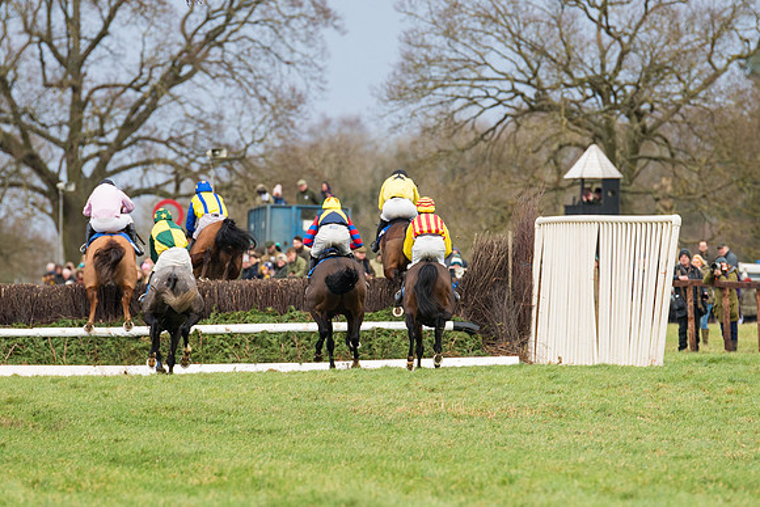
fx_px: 11312
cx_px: 382
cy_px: 250
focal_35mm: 536
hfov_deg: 3.8
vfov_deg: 2.6
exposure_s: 1/1000
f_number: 4
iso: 800
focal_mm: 300
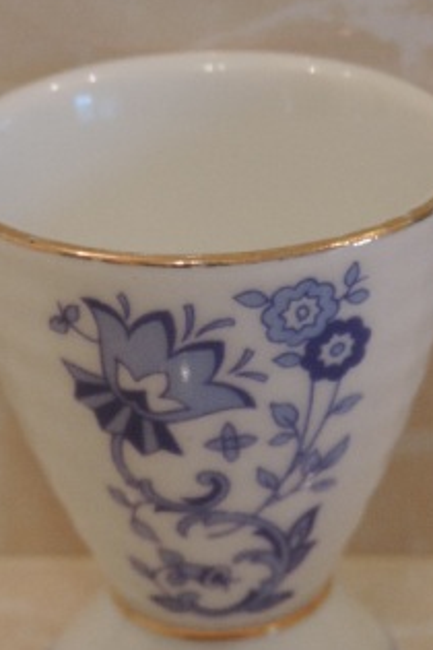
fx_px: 2670
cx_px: 212
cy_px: 396
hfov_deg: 9.3
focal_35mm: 148
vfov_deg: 13.9
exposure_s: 1/30
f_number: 4.1
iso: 400
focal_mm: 17.8
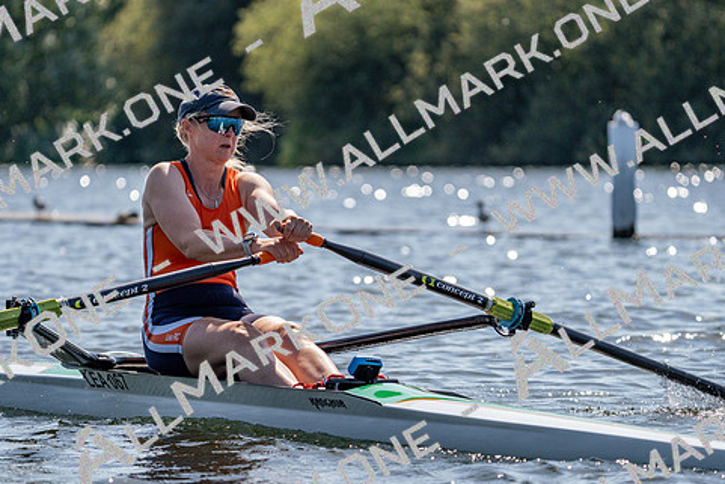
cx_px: 381
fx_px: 5902
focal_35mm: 293
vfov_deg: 4.7
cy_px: 259
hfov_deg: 7.0
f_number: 5.6
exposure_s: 1/2000
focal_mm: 243
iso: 200
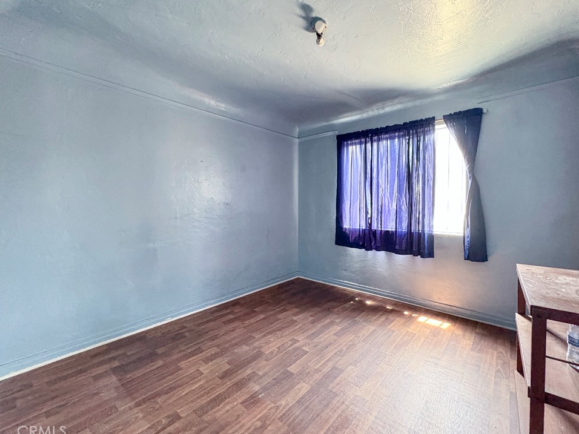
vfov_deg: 81.7
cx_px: 308
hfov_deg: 98.0
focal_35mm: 15
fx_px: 251
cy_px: 208
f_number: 2.2
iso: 1000
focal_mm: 2.22
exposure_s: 1/56
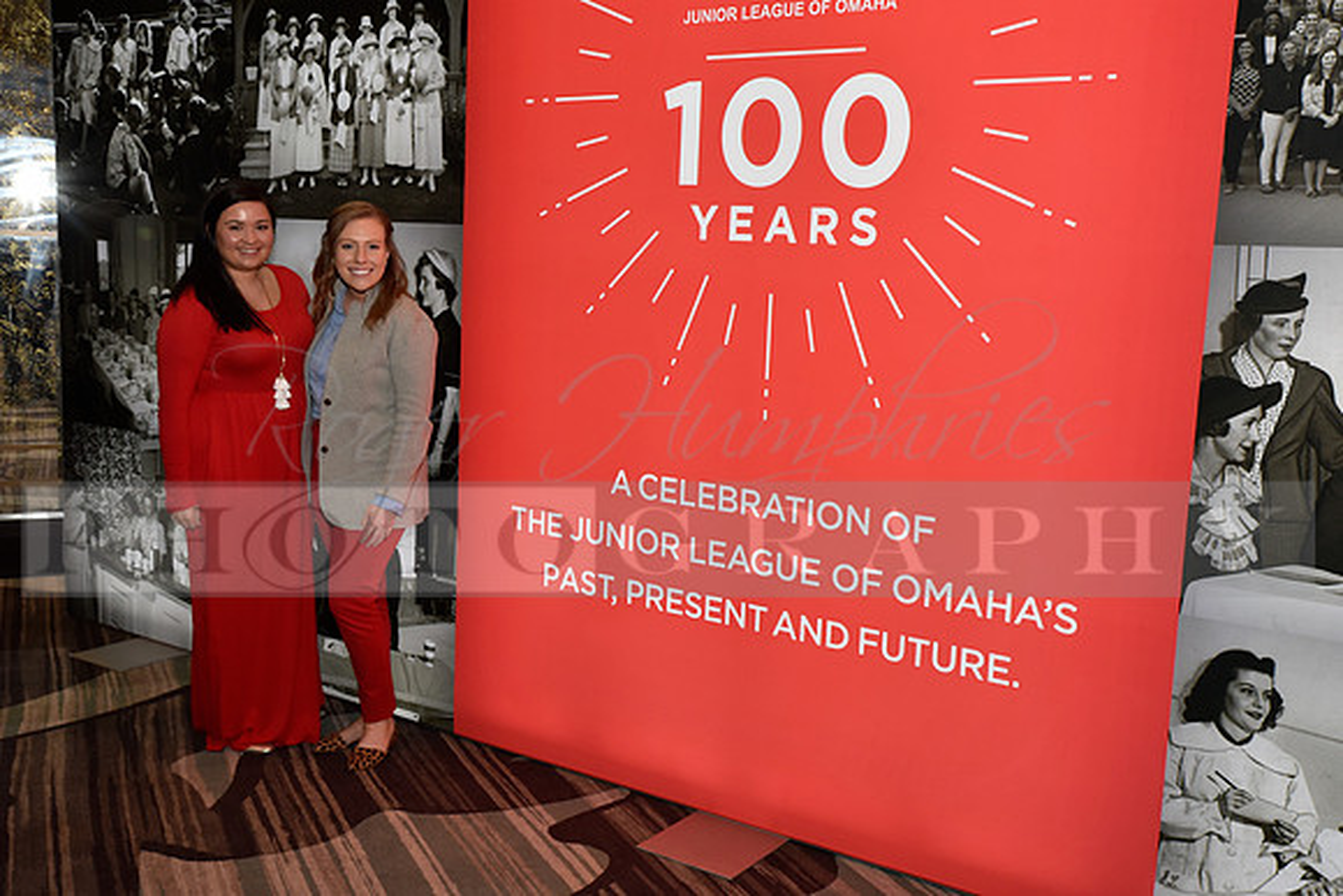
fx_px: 1343
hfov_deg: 53.1
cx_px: 672
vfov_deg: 36.9
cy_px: 448
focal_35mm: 36
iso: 1600
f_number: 8
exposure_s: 1/125
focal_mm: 36
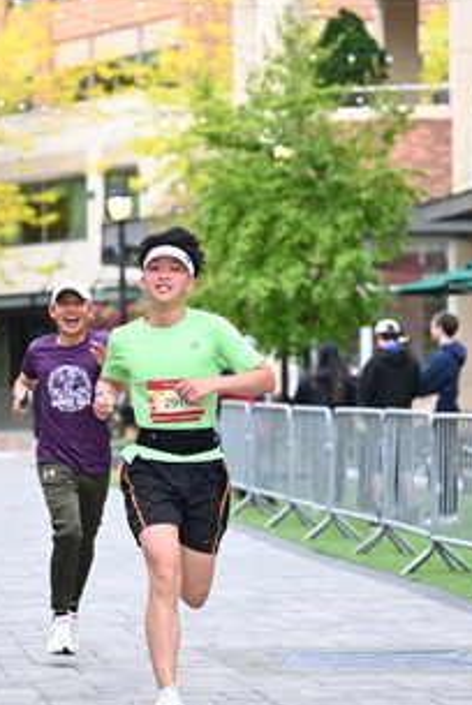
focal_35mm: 155
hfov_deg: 8.9
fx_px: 3041
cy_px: 324
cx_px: 189
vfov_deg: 13.2
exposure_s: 1/1250
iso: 1000
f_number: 2.8
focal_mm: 86
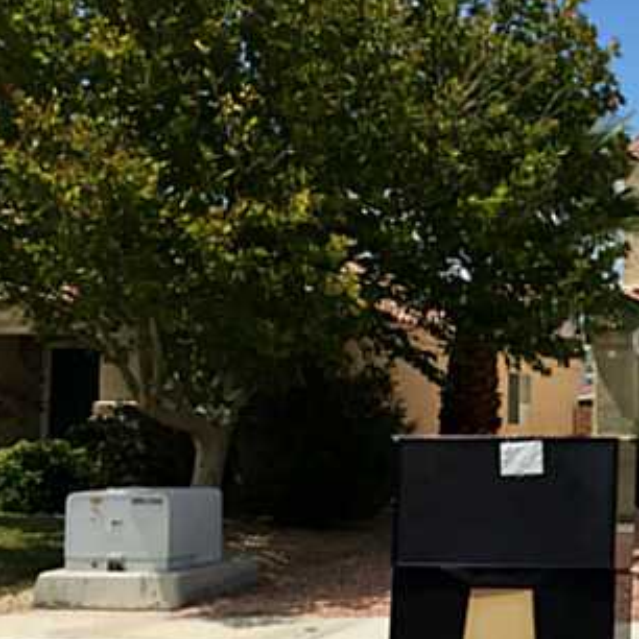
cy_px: 342
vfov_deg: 25.7
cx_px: 758
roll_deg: -0.2
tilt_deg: +4.7
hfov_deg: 23.6
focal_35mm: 67
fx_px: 1399
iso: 32
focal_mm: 4.15
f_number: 2.2
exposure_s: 1/2825
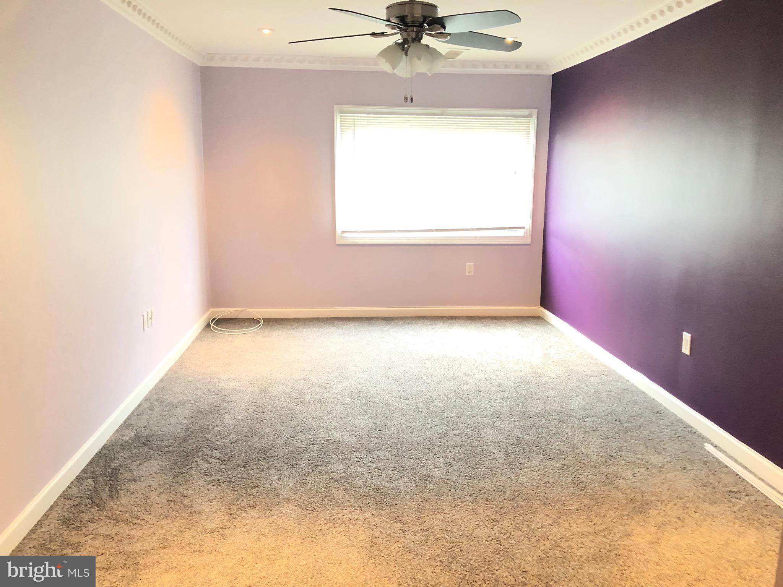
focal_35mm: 28
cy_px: 294
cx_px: 392
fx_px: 633
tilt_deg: -10.1
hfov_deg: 63.4
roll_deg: -0.2
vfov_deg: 49.7
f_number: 1.8
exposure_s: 1/13
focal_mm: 4
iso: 100
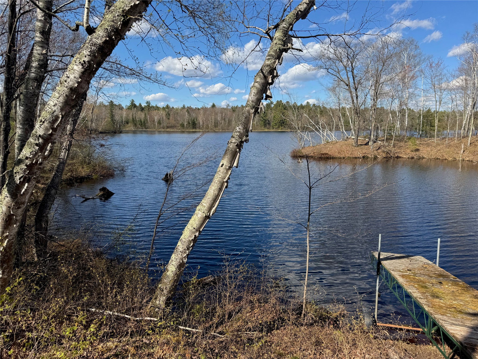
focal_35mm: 24
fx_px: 331
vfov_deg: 56.8
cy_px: 180
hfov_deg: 71.6
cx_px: 239
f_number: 1.78
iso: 80
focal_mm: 6.76
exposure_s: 1/3413
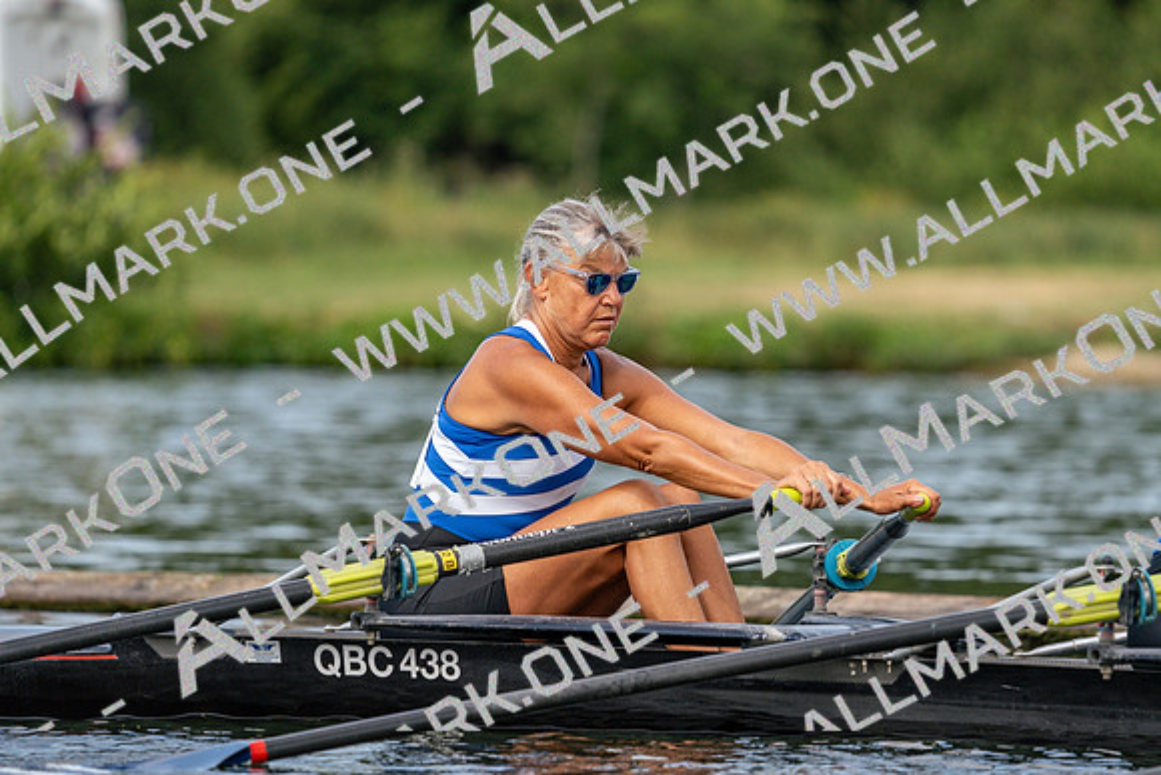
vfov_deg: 3.6
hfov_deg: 5.4
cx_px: 580
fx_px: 12225
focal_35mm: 379
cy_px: 388
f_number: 6.3
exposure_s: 1/1600
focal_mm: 379
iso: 640
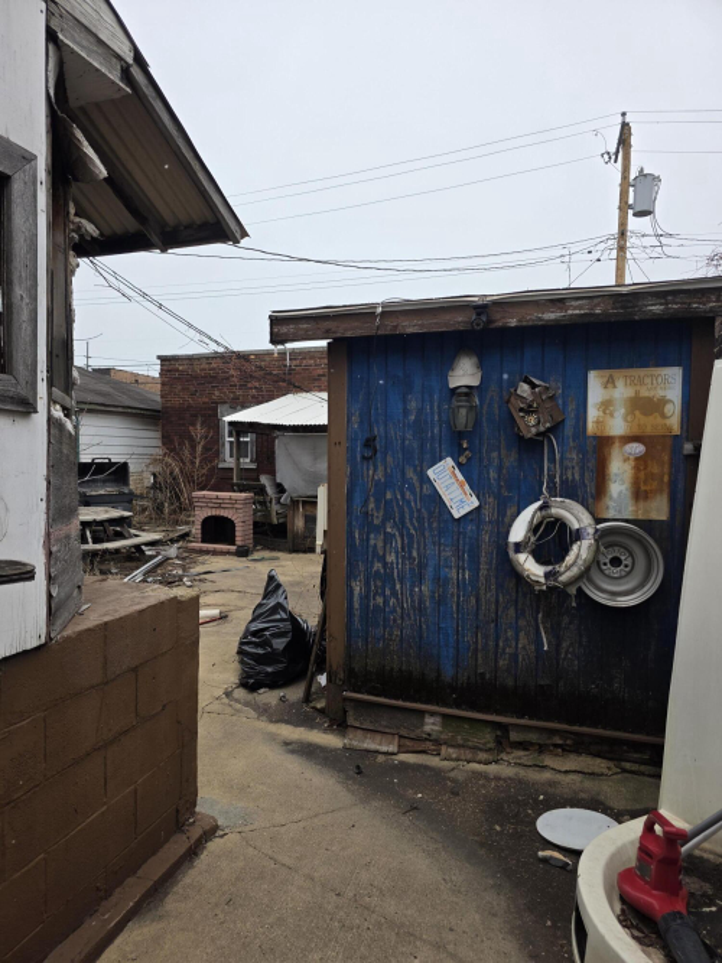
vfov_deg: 73.9
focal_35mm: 23
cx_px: 361
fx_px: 640
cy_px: 482
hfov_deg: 58.9
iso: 80
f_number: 1.7
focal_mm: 6.3
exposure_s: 1/1550
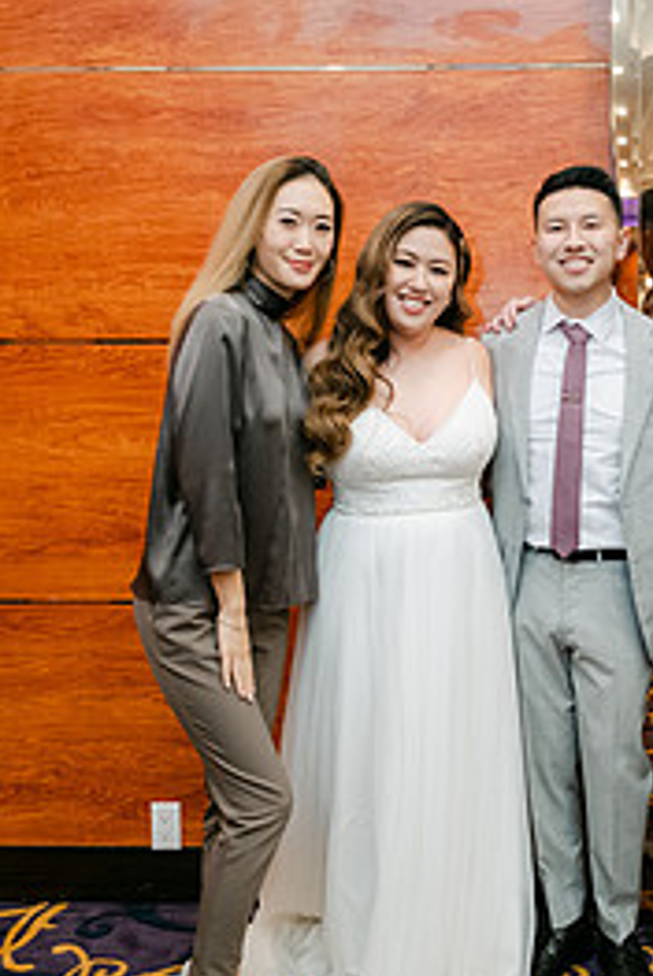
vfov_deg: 47.4
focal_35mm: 41
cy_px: 471
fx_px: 1113
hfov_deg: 31.9
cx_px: 516
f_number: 2.8
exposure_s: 1/125
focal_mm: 16
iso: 800
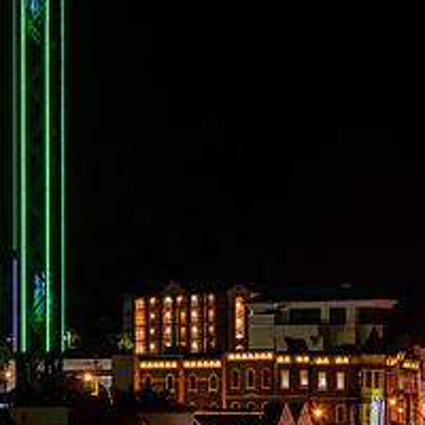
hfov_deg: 8.1
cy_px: 114
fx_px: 3000
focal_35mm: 216
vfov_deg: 8.1
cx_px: -15
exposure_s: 5
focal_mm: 85
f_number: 8
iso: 100
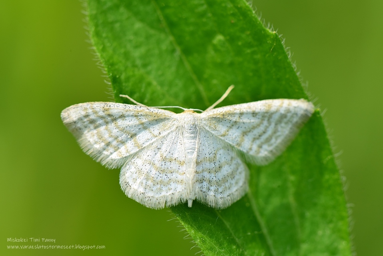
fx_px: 1118
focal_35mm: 105
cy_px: 128
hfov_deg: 19.4
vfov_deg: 13.1
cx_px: 192
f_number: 13
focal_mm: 105
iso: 100
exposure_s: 1/100
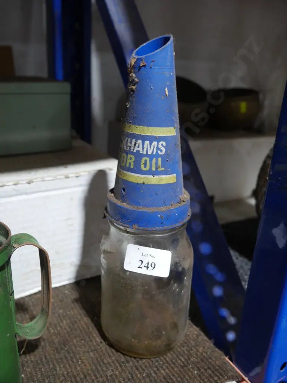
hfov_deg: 46.8
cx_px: 144
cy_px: 192
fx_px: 332
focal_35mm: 30
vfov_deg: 60.0
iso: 500
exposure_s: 1/60
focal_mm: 15
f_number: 3.6
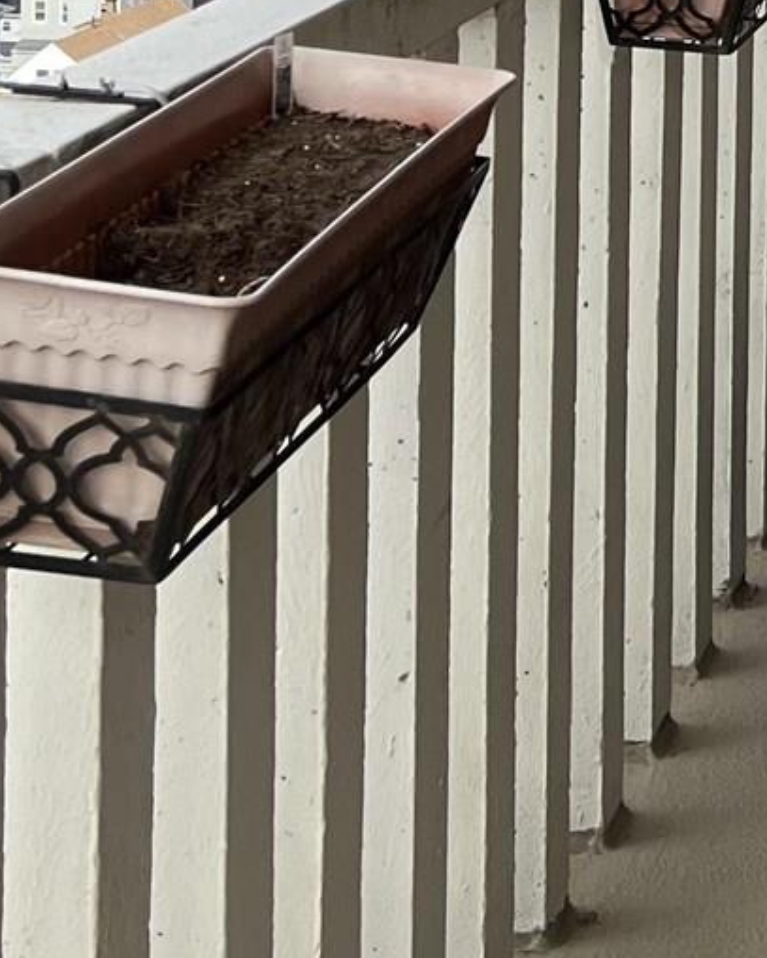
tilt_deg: -1.3
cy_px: -505
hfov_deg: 12.2
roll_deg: -1.1
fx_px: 3260
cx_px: 1406
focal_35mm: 115
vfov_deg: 15.4
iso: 50
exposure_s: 1/2695
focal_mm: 5.7
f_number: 1.5
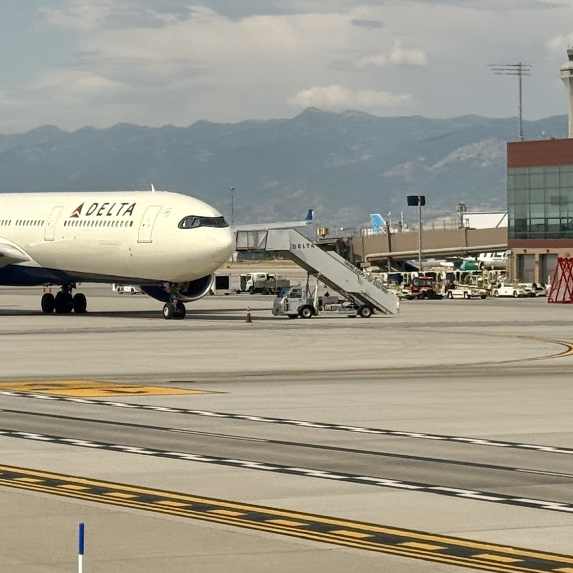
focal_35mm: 94
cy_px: 127
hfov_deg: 18.2
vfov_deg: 18.3
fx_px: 1760
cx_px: 74
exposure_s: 1/5587
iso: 64
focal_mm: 6.76
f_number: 1.78
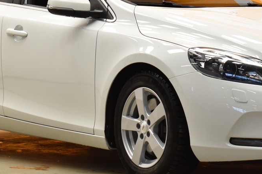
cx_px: 174
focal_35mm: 184
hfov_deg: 11.2
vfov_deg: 7.4
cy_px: -22
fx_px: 1339
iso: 720
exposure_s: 1/80
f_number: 5.6
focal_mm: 50
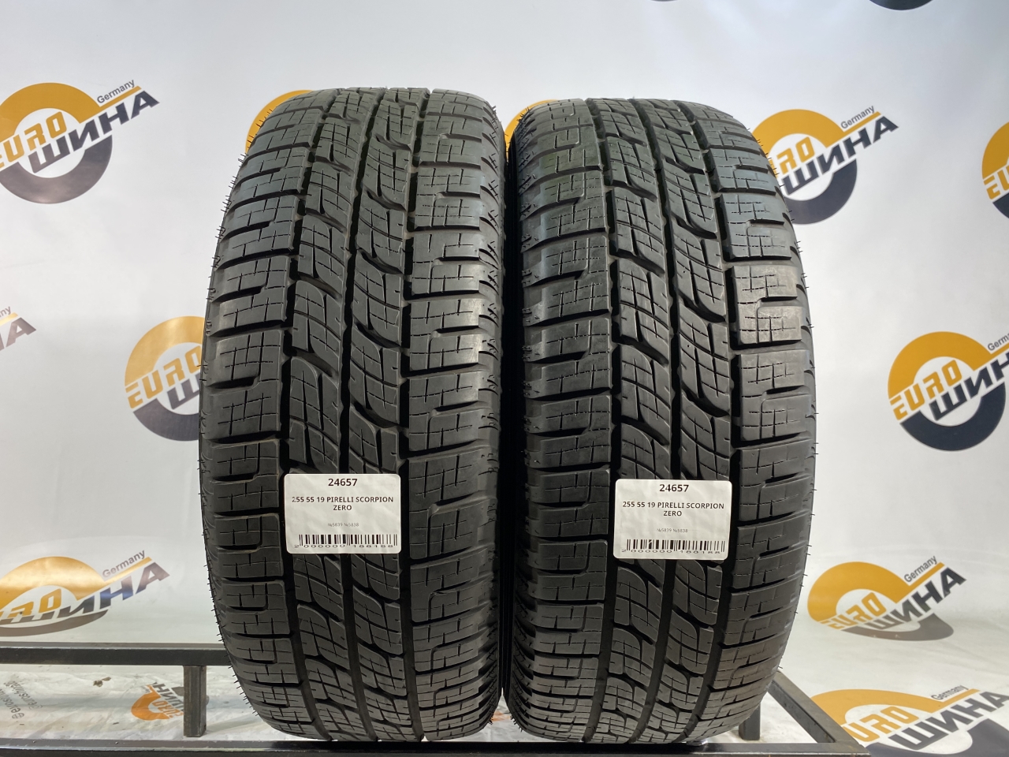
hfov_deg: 67.3
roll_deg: -0.8
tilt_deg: +2.0
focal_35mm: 26
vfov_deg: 53.1
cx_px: 504
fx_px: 758
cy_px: 378
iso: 80
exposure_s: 1/100
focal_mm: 4.25
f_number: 1.8
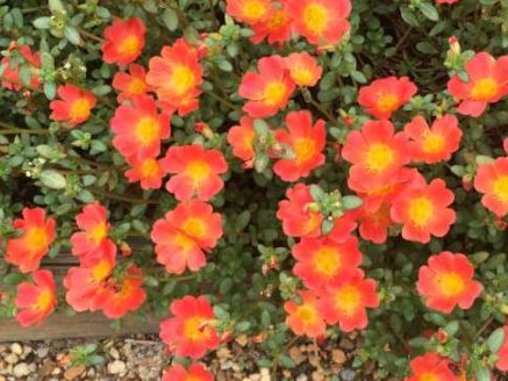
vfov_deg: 28.6
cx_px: 355
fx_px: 749
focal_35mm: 51
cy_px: 185
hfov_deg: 36.9
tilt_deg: -59.1
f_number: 2.2
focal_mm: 4.15
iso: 32
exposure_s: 1/345
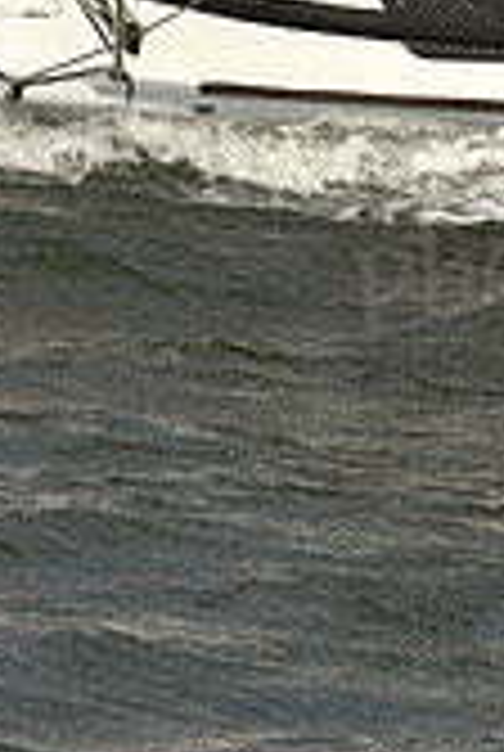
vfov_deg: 5.9
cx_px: 119
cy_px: -405
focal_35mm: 347
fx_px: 7256
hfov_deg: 4.0
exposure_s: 1/800
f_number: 11
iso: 250
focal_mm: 100
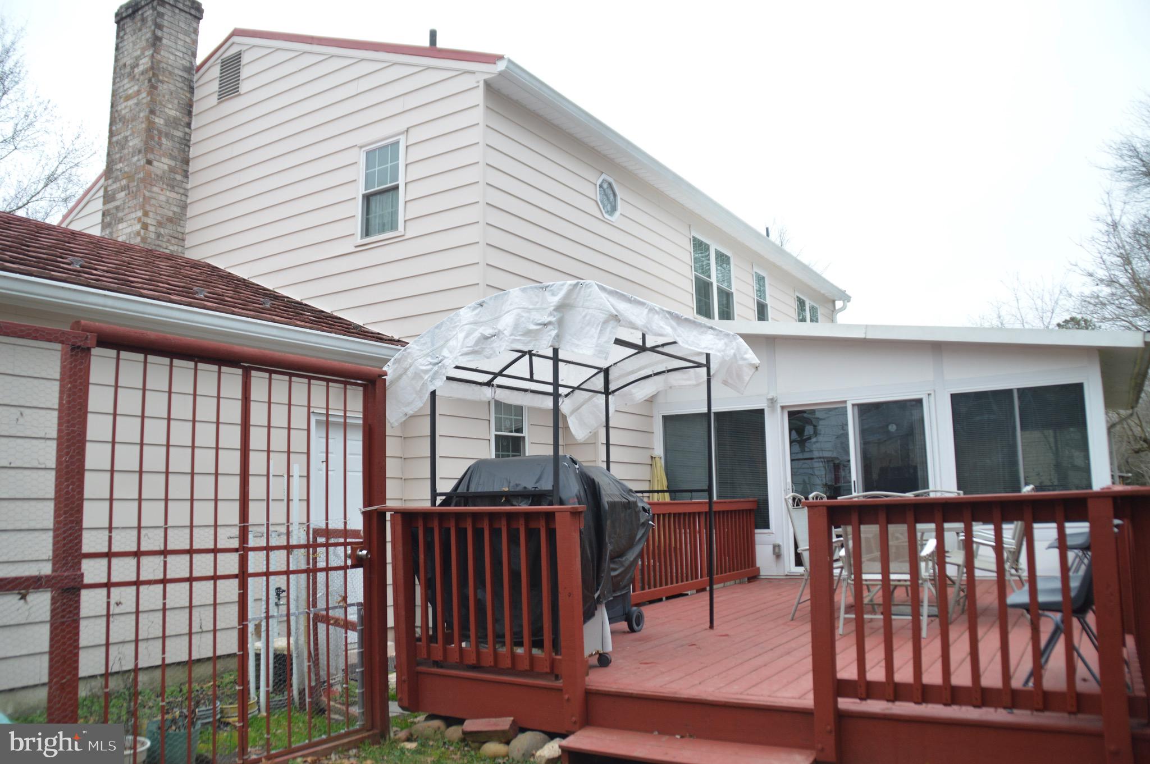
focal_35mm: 27
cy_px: 382
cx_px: 575
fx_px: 862
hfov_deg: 67.4
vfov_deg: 47.8
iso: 320
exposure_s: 1/125
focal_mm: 18
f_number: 5.6
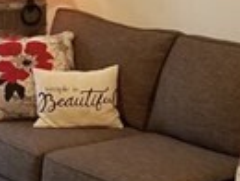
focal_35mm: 128
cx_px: 98
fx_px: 889
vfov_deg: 11.6
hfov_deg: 15.4
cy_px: 28
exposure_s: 1/30
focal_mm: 4.2
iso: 160
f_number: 1.7
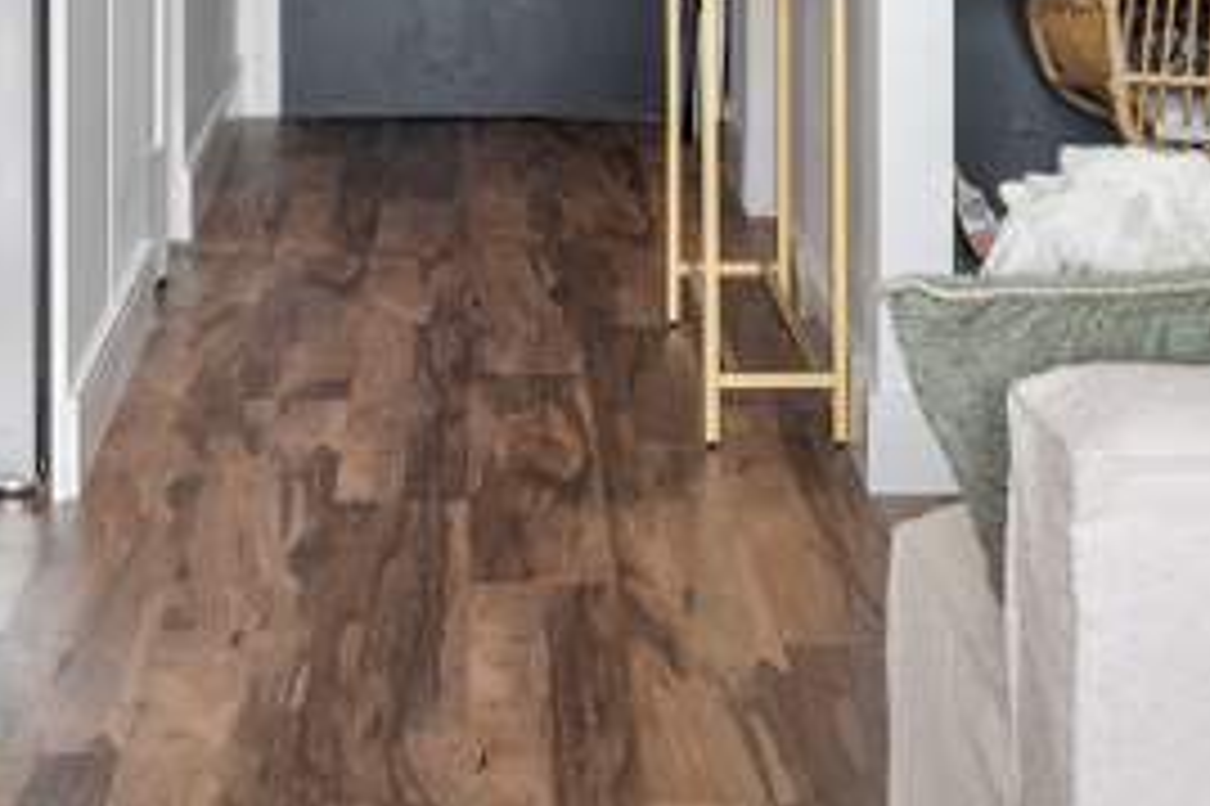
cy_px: -367
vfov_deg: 12.6
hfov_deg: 19.6
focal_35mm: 104
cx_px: 490
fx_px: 3493
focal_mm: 35
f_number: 9
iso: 640
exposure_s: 1/50
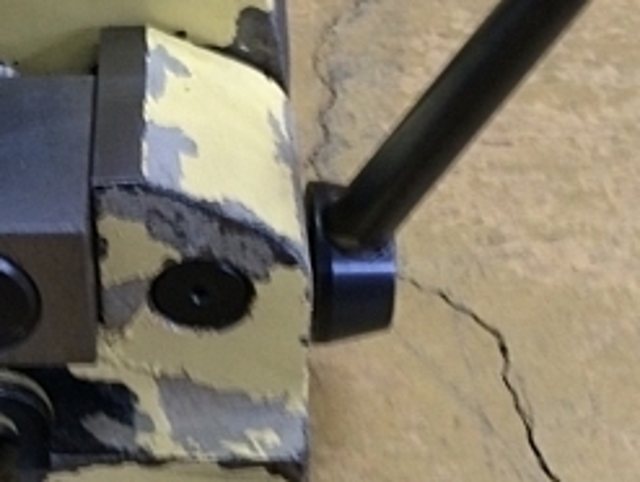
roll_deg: +3.8
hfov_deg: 24.5
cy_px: 127
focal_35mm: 75
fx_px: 1389
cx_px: -29
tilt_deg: -40.0
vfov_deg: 19.6
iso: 160
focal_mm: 4.15
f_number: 2.2
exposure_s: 1/30
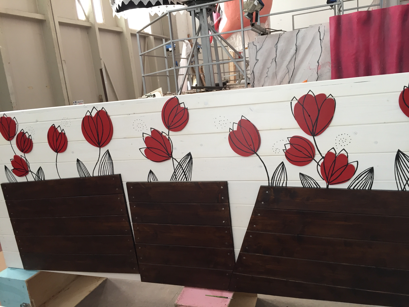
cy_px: 154
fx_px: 343
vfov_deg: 48.2
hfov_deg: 61.7
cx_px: 204
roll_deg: +5.3
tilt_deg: -11.4
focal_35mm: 29
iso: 50
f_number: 2.2
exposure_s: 1/33
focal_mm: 4.15
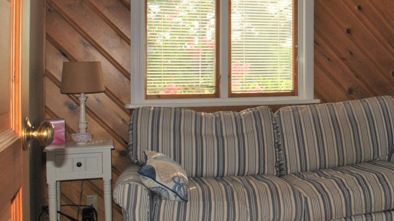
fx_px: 522
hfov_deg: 39.2
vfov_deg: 23.7
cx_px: 334
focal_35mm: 50
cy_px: 54
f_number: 3.5
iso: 200
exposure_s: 1/60
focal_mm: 18
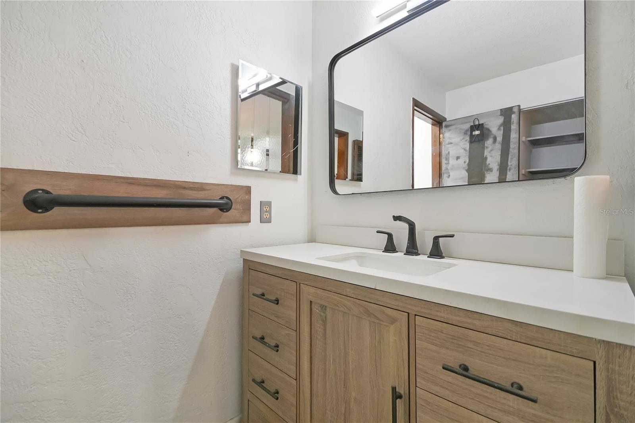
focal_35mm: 15
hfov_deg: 100.4
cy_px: 212
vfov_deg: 77.3
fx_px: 265
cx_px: 318
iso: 1000
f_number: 4.5
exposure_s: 1/80
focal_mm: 10
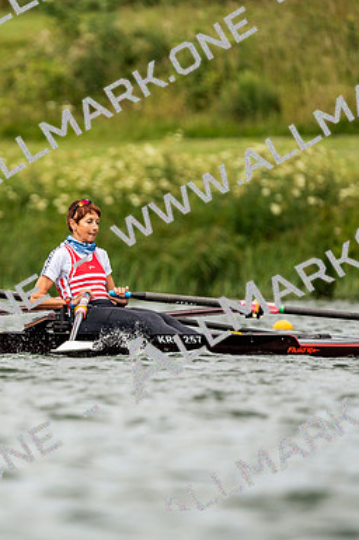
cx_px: 8
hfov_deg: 1.5
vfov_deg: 2.3
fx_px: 13561
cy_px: 270
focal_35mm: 905
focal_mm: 600
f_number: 6.3
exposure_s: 1/2000
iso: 500
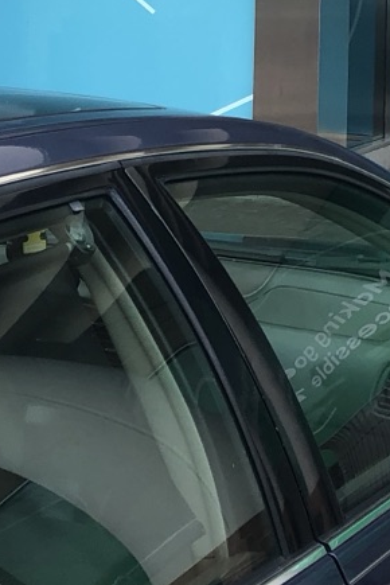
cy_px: -40
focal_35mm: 107
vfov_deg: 18.5
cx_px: 445
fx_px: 1739
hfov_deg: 12.5
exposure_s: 1/120
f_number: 1.8
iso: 32
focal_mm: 3.99
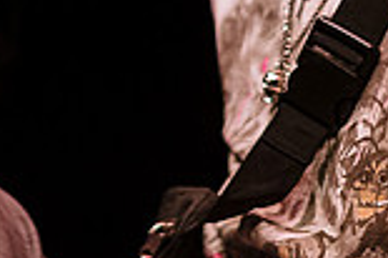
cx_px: 88
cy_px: -262
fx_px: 4909
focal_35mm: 456
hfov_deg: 4.5
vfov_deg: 3.0
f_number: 1.4
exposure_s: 1/400
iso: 1600
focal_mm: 105
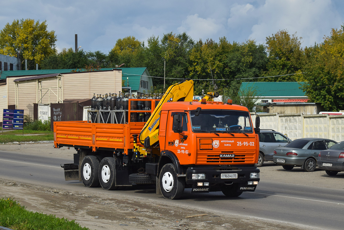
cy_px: 115
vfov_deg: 16.6
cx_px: 172
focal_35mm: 82
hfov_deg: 24.6
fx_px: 788
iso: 200
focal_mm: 55
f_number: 7.1
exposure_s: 1/1250
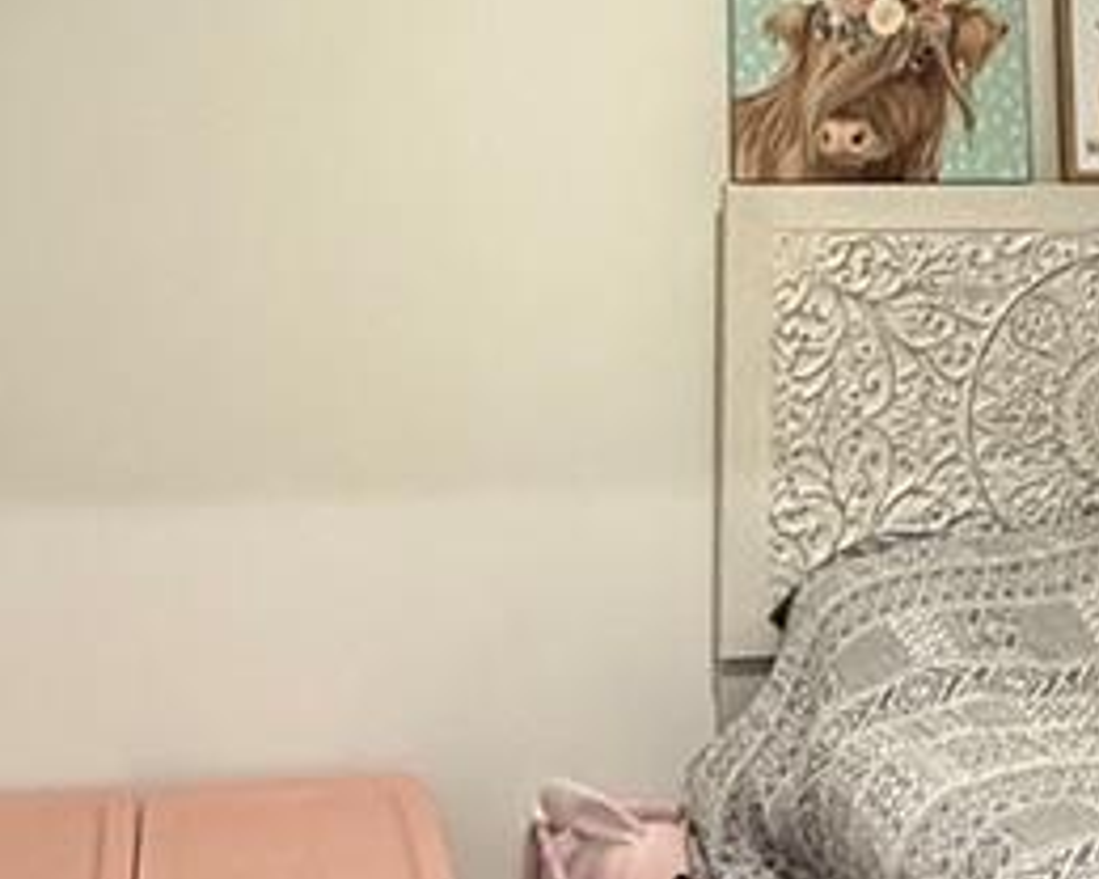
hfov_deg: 30.0
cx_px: 613
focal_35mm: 63
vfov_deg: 23.9
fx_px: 2049
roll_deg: -0.2
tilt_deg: -1.7
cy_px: 203
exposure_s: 1/60
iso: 640
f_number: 2.2
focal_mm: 2.22
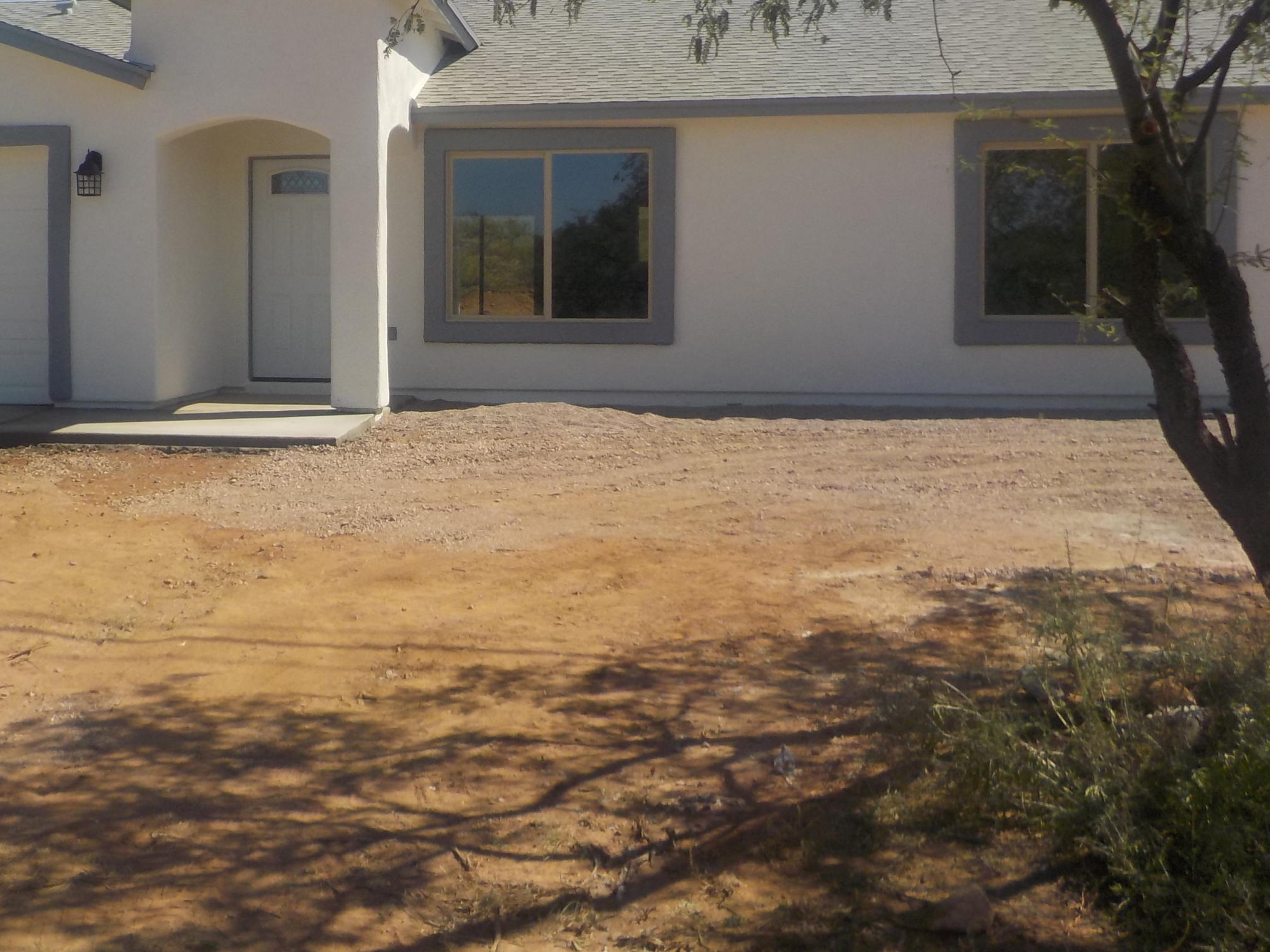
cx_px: 397
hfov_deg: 42.2
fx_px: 1614
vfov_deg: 32.7
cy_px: 337
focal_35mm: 44
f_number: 3.3
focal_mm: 4.1
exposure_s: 1/1250
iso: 125
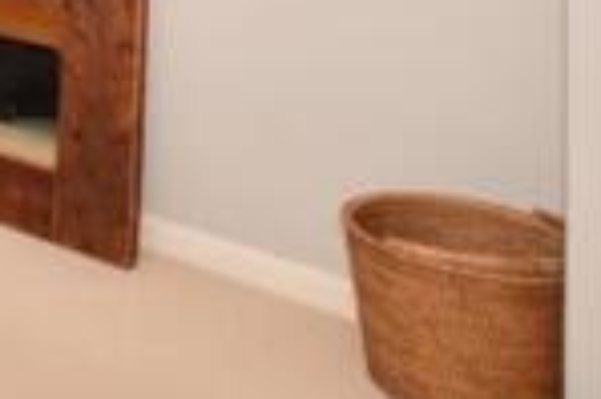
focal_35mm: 66
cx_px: -629
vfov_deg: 17.2
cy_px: -296
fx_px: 1101
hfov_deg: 18.4
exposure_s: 1/200
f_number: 11
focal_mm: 10
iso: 400
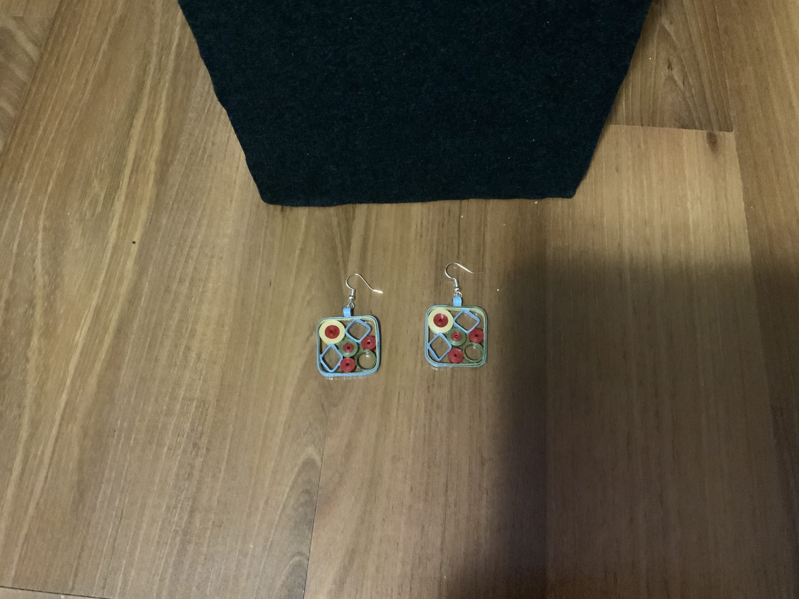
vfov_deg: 48.2
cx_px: 400
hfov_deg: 61.7
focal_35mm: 29
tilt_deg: -66.4
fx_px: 669
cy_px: 300
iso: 640
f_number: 1.8
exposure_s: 1/21
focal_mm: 3
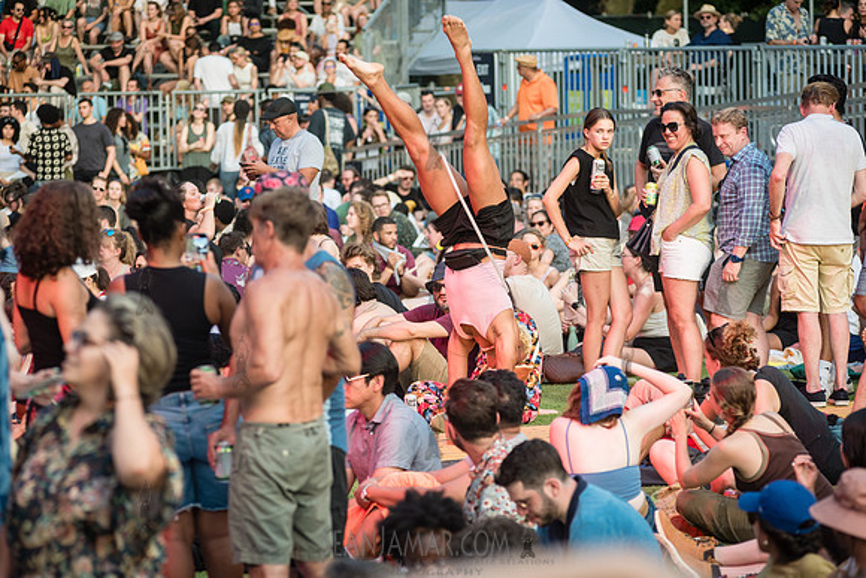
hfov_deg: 14.2
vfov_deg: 9.5
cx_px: 433
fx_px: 3489
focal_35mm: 145
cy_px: 289
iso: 1000
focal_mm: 145
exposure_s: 1/640
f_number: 4
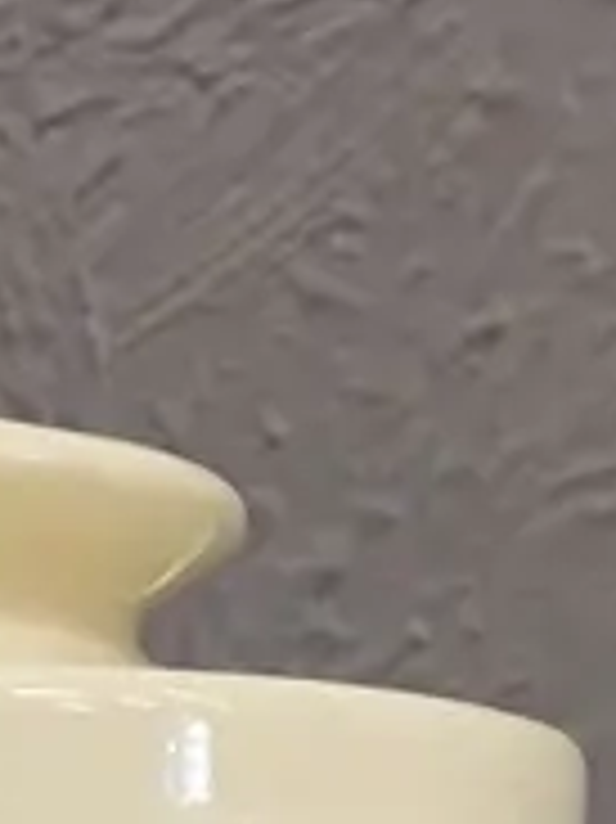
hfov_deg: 9.0
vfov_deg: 10.1
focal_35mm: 162
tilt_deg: -12.4
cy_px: 2211
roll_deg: -1.2
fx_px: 3848
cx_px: -121
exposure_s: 1/33
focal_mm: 4.15
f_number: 2.2
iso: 40
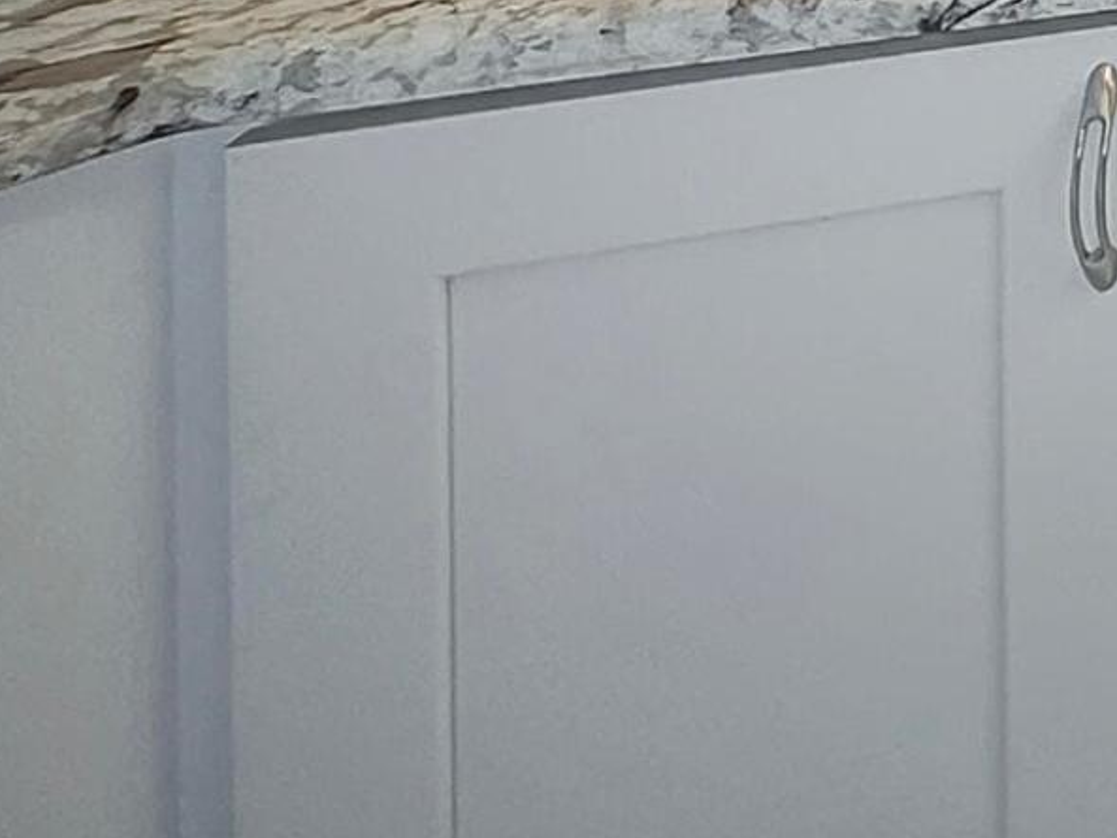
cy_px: -1105
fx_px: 2195
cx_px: 2671
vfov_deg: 14.8
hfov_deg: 15.3
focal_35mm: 68
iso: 50
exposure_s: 1/120
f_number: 2.2
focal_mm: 2.2
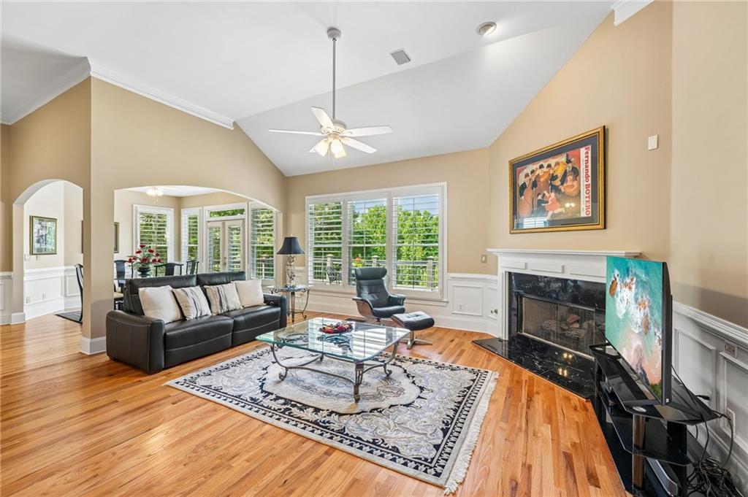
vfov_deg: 81.1
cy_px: 248
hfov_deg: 104.3
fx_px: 291
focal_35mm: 14
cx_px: 374
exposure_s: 1/8
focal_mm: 14
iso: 320
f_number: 8
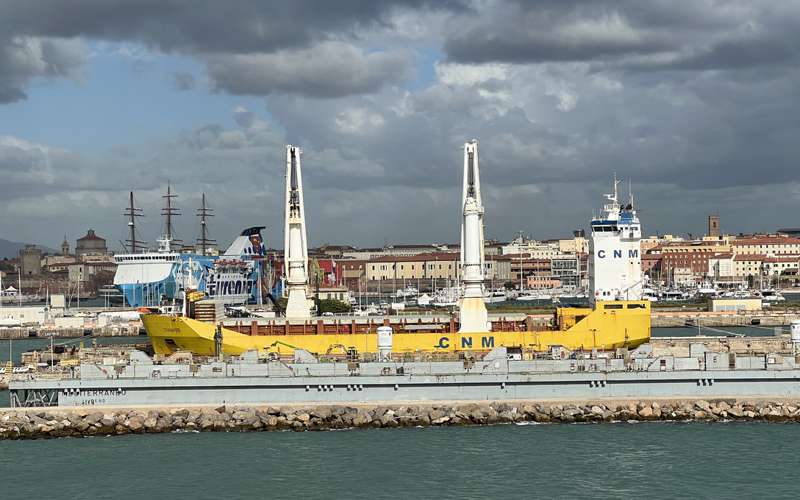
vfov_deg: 14.5
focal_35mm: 90
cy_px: 264
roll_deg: +0.9
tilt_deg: +0.4
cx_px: 414
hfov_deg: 23.0
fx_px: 1962
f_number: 2.8
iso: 32
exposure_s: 1/1508
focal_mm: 9
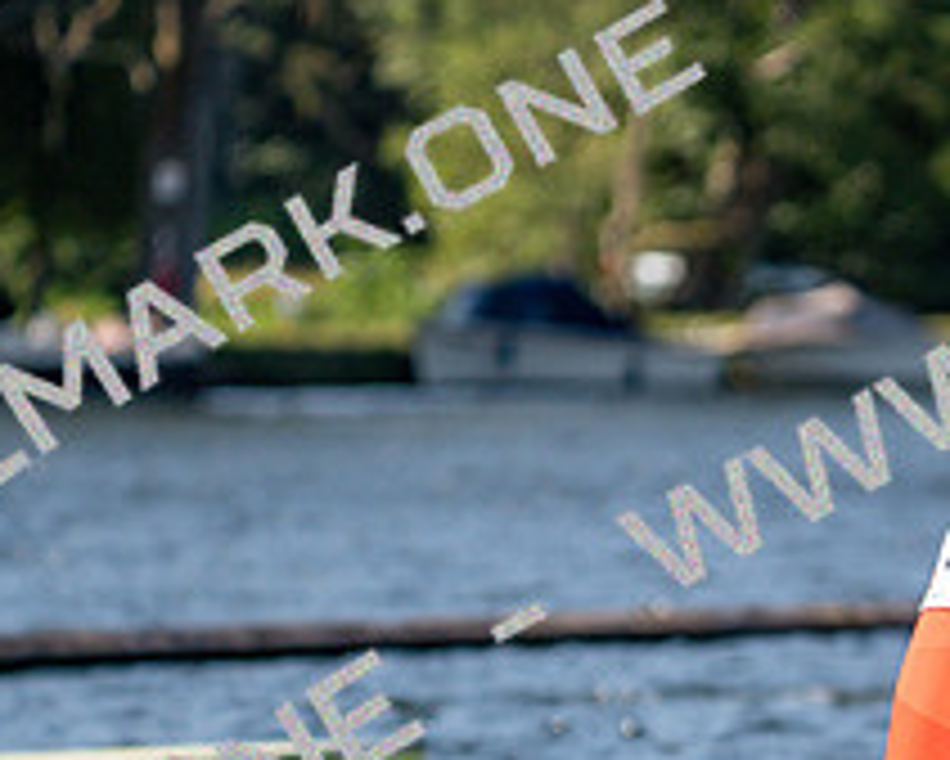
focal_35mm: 516
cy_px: 600
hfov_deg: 3.7
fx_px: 14515
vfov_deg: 3.0
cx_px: 1175
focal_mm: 200
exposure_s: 1/1600
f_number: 5.6
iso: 320
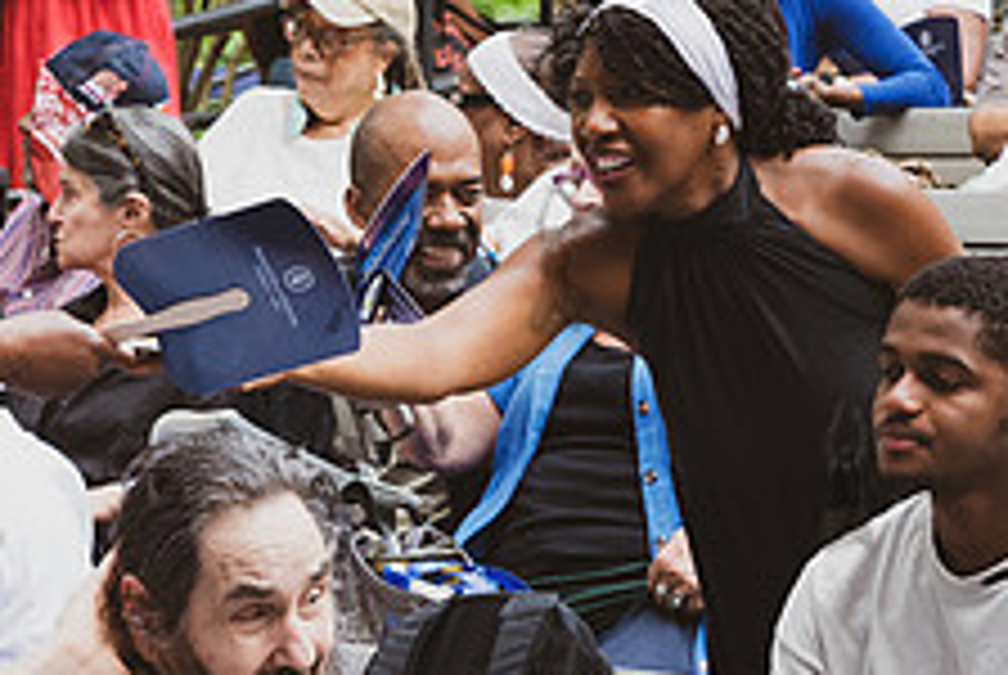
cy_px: 338
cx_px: 213
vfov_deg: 6.9
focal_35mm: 200
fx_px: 5607
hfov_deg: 10.2
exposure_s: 1/50
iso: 1000
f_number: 6.3
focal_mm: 58
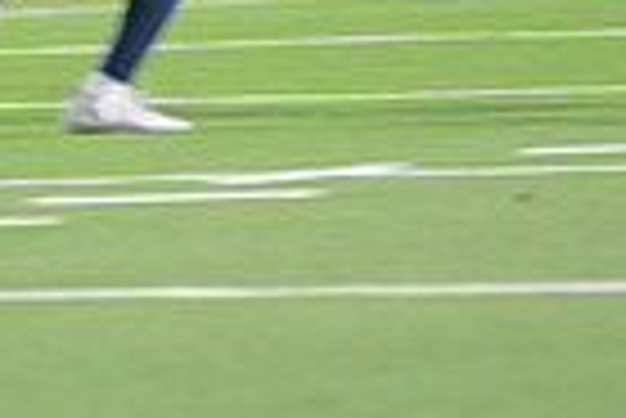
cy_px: -308
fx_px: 14535
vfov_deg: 1.6
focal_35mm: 835
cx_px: 144
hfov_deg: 2.5
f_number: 2.8
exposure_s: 1/200
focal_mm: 200
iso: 1800
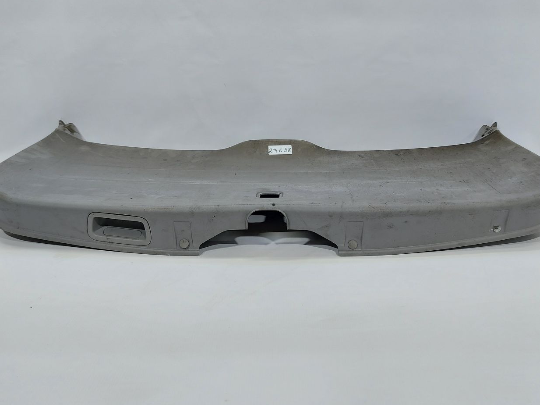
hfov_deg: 65.3
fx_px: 421
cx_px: 282
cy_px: 202
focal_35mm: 27
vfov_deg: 51.3
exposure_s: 1/50
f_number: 1.8
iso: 50
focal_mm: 5.23
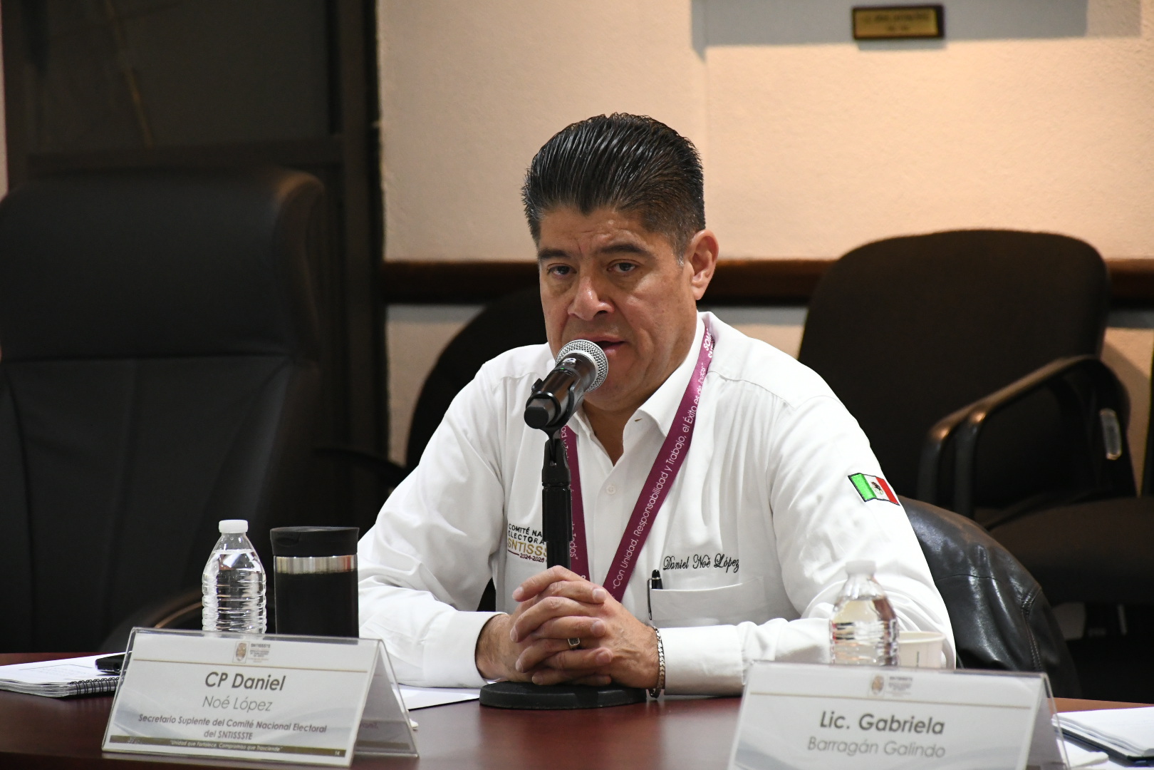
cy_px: 385
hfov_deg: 9.8
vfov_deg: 6.5
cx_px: 577
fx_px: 6731
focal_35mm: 210
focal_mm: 140
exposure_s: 1/100
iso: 4000
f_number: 5.6
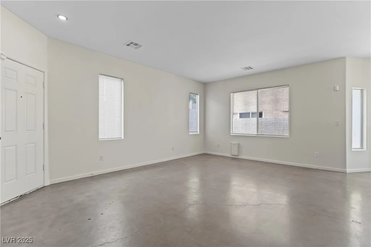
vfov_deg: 70.5
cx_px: 186
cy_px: 124
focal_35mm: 17
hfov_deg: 93.3
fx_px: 175
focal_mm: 17
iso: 400
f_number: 8
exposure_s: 1/8
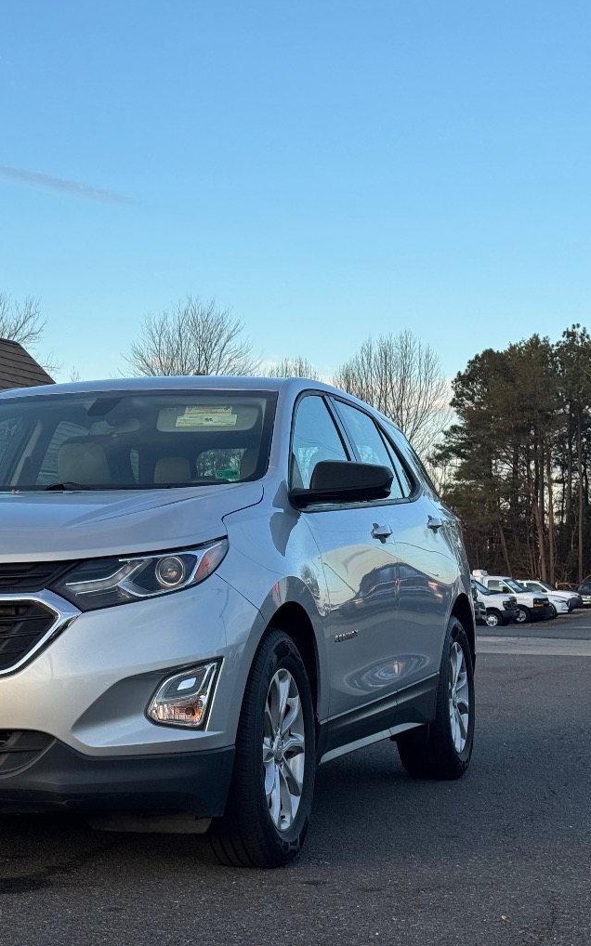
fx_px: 1856
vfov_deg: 28.6
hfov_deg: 17.8
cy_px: 447
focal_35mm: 72
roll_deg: +0.6
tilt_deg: +4.4
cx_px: 59
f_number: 1.78
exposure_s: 1/572
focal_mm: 6.76
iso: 64
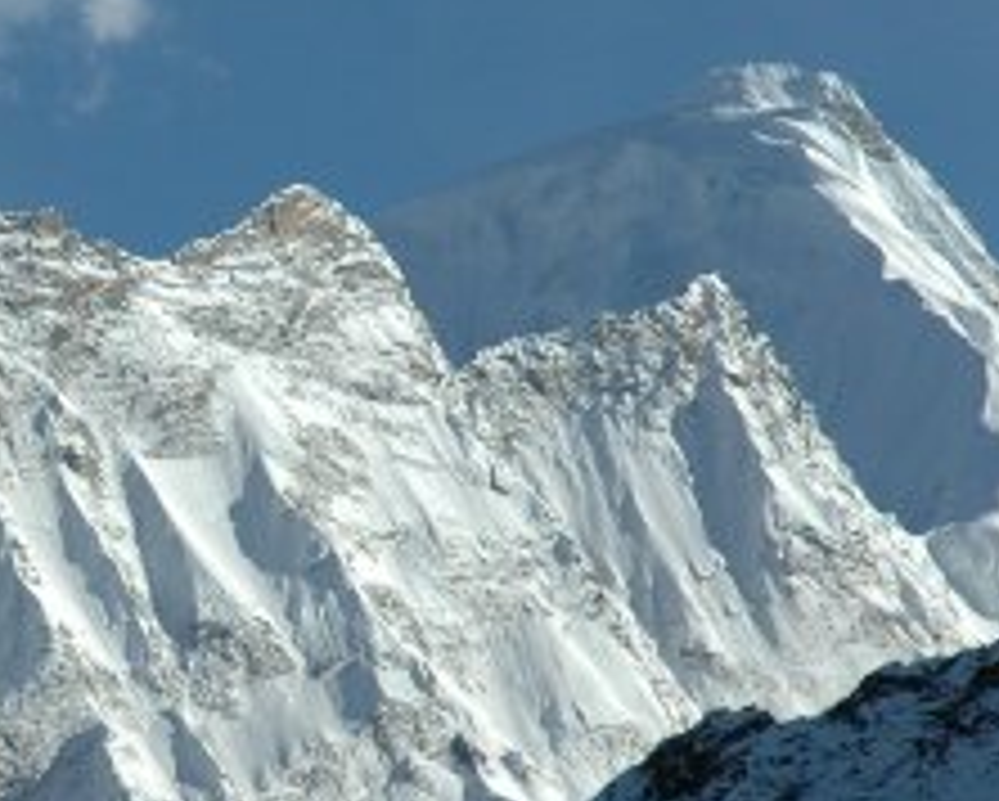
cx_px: -90
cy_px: 378
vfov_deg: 5.5
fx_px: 8375
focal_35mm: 283
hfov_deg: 6.8
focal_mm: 62
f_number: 10
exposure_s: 1/400
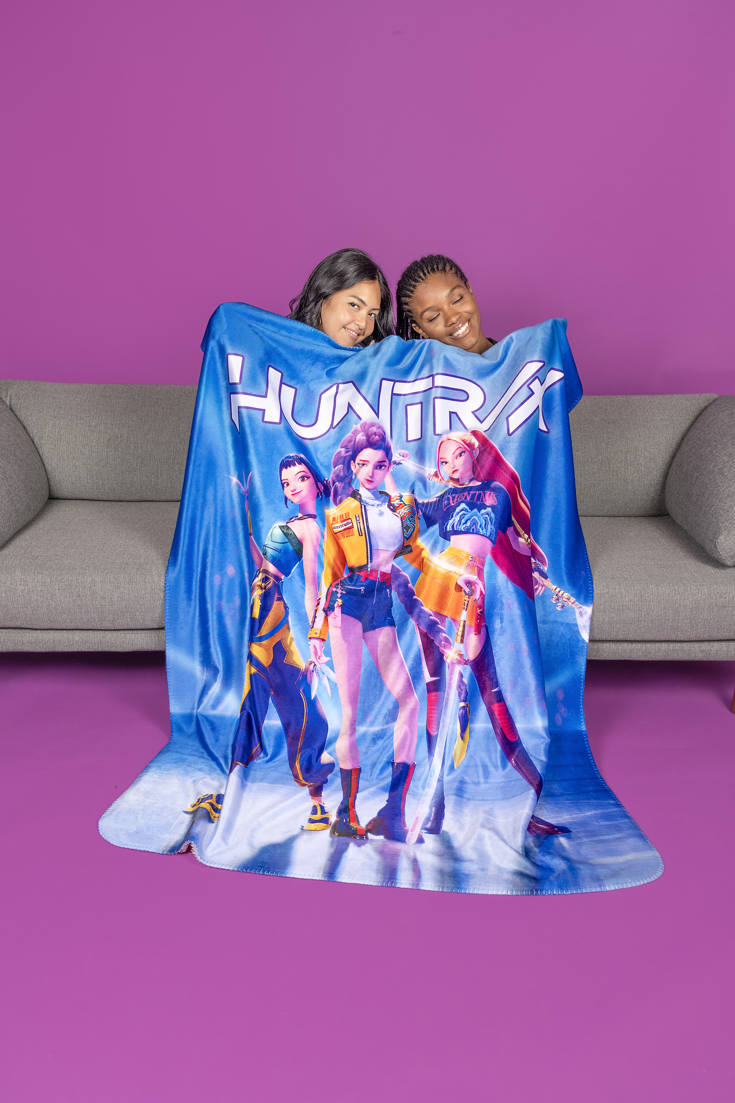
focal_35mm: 32
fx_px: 980
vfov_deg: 58.7
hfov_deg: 41.1
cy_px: 552
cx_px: 368
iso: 250
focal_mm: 32
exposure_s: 1/125
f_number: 14
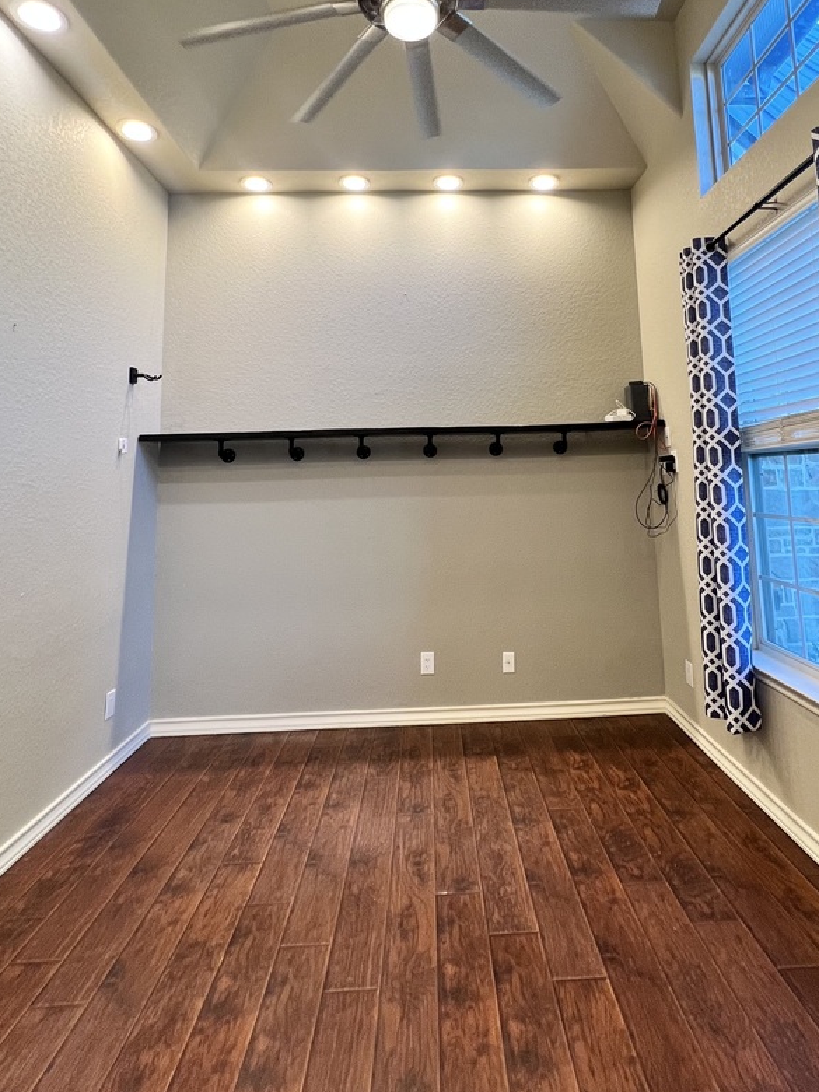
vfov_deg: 85.9
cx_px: 448
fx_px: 568
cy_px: 405
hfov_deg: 71.4
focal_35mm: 18
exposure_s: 1/120
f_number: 1.8
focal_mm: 1.57
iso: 125
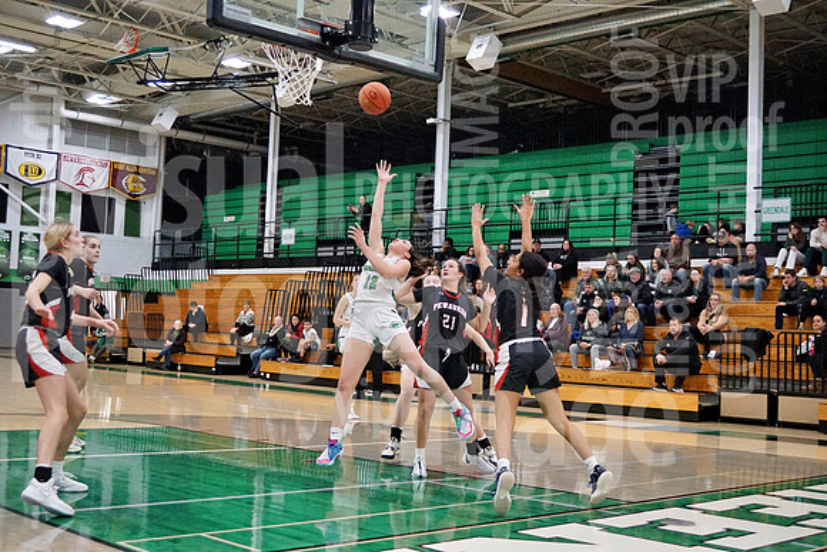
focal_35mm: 45
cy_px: 276
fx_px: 1034
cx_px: 414
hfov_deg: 43.6
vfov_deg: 29.9
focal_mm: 30
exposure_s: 1/640
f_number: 4
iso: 5000
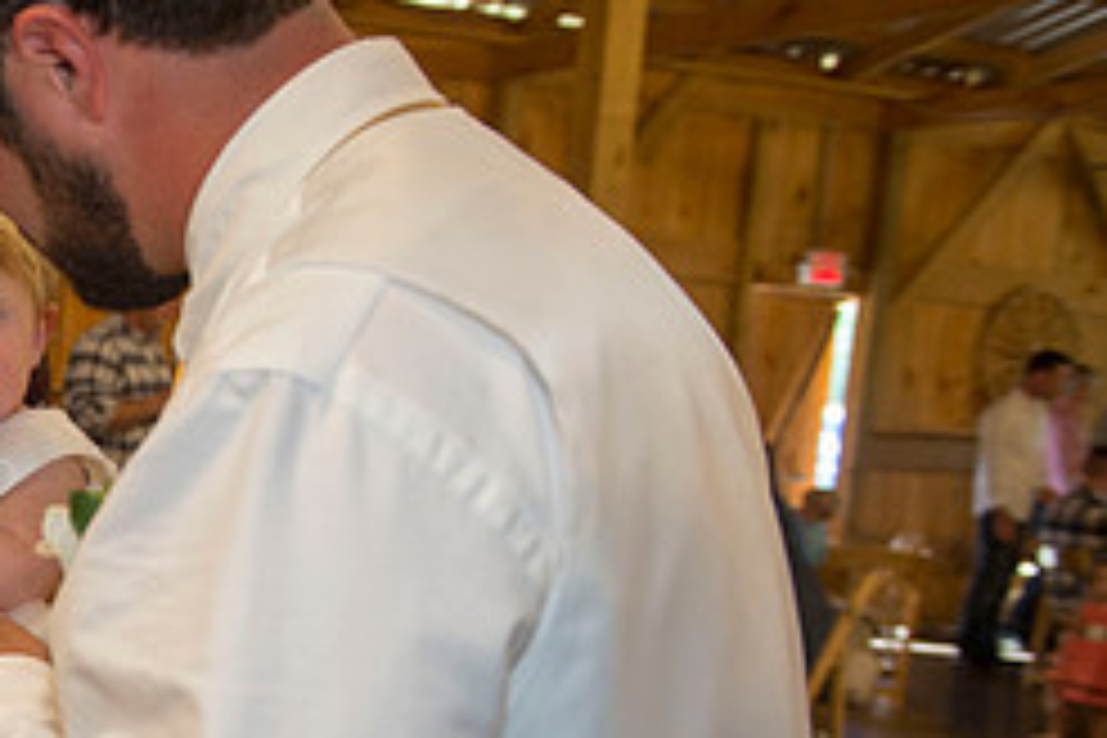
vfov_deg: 20.1
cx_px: -194
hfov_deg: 27.2
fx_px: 2029
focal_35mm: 66
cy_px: 688
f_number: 4
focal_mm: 28
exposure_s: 1/125
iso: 1600
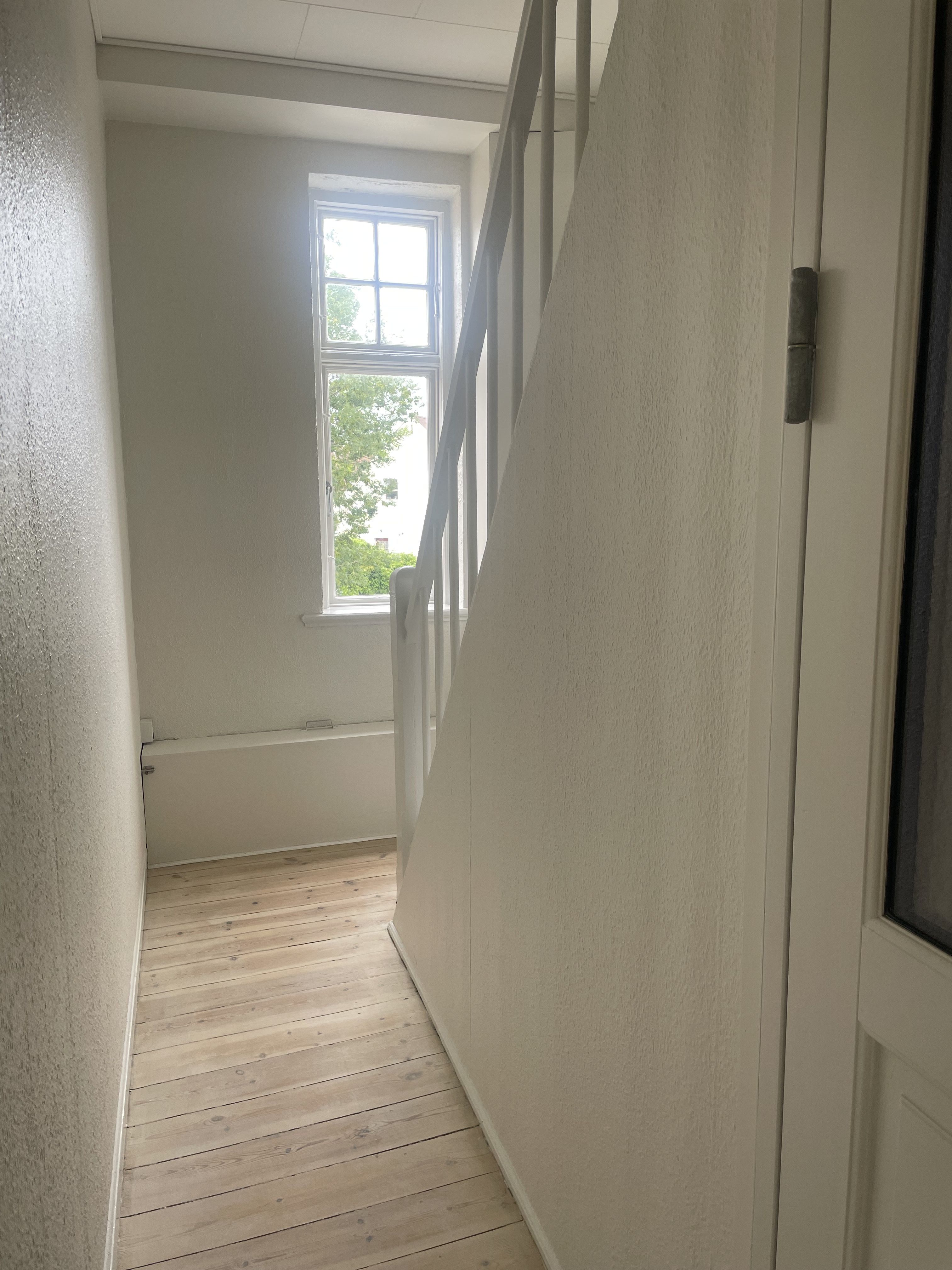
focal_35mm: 26
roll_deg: +0.4
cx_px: 476
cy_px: 635
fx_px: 953
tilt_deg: -8.7
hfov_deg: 53.1
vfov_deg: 67.3
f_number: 1.6
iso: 64
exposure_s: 1/121
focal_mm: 4.2
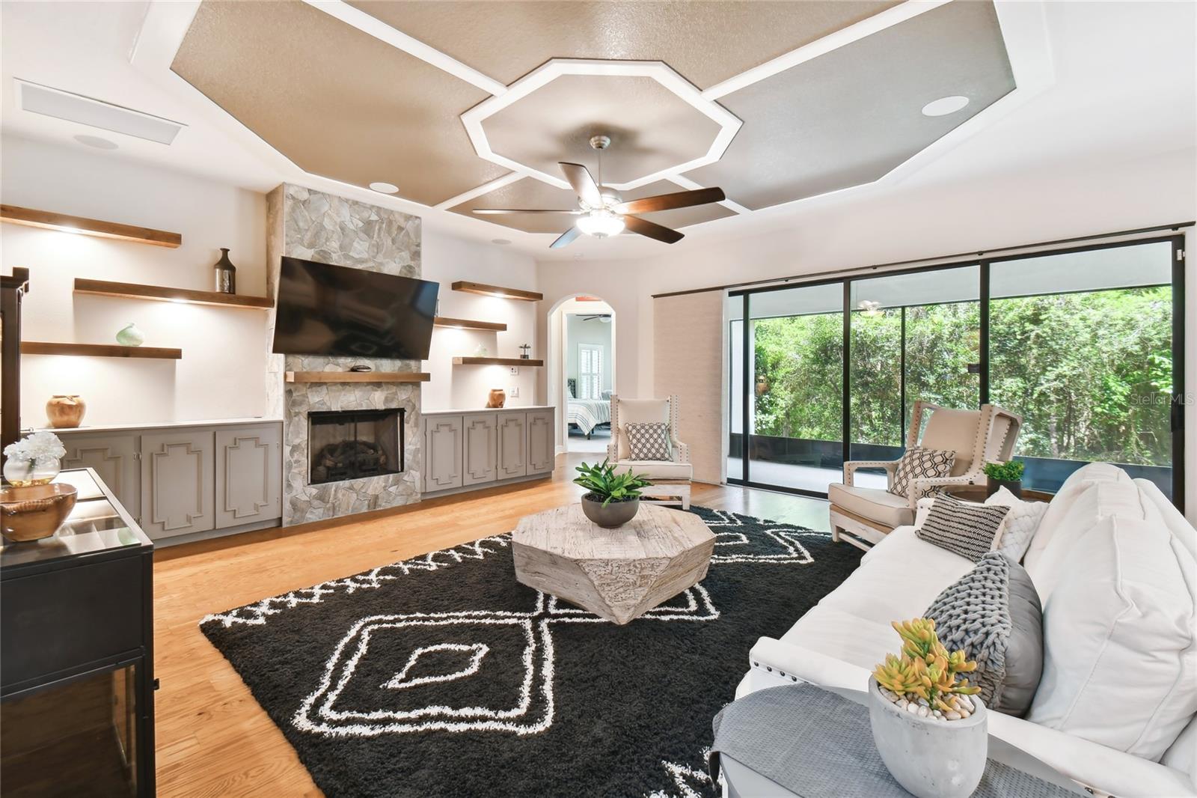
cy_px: 399
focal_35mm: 15
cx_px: 598
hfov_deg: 100.4
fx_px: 499
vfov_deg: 77.3
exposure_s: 1/1.25
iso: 100
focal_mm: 10
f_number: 7.1
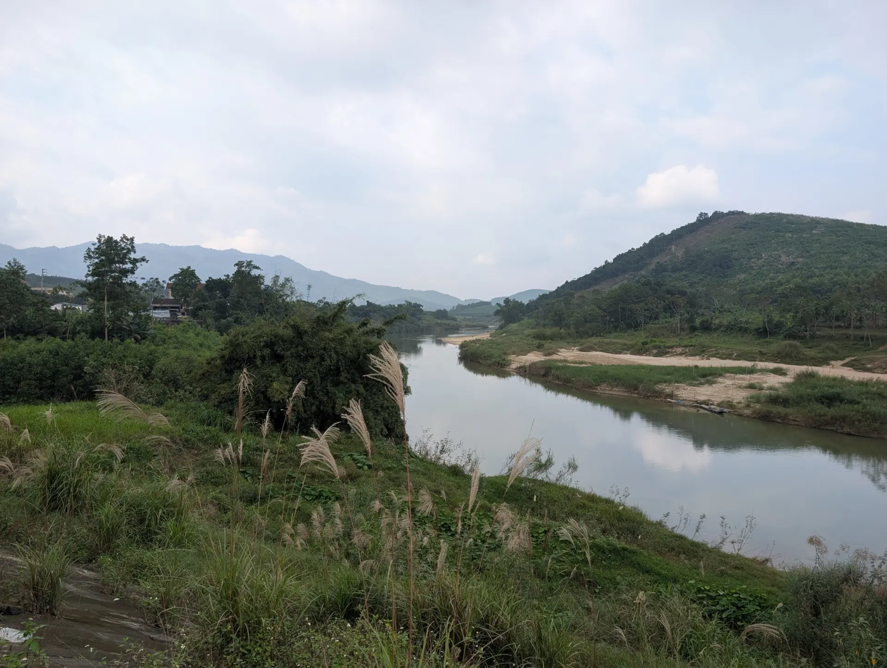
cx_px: 444
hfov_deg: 71.5
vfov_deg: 56.9
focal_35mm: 24
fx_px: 616
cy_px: 334
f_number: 1.68
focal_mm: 6.9
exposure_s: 1/690
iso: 23
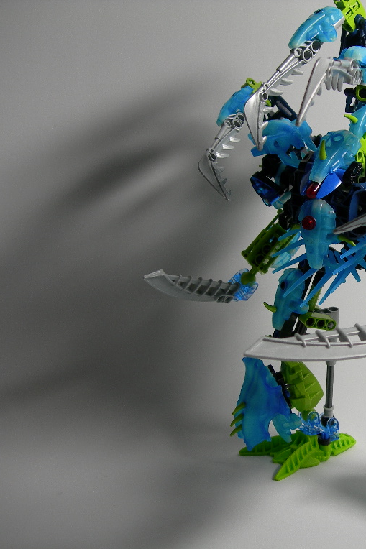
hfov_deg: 24.5
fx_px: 809
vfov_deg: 37.5
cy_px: 274
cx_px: 352
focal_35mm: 53
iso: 50
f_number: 2.8
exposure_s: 1/39.7
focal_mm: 7.8
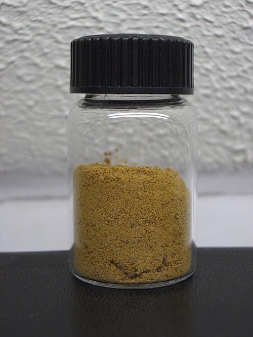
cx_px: 126
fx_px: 604
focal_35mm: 62
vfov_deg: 31.2
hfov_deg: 23.6
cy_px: 168
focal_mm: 10.2
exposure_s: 1/80
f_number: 3.5
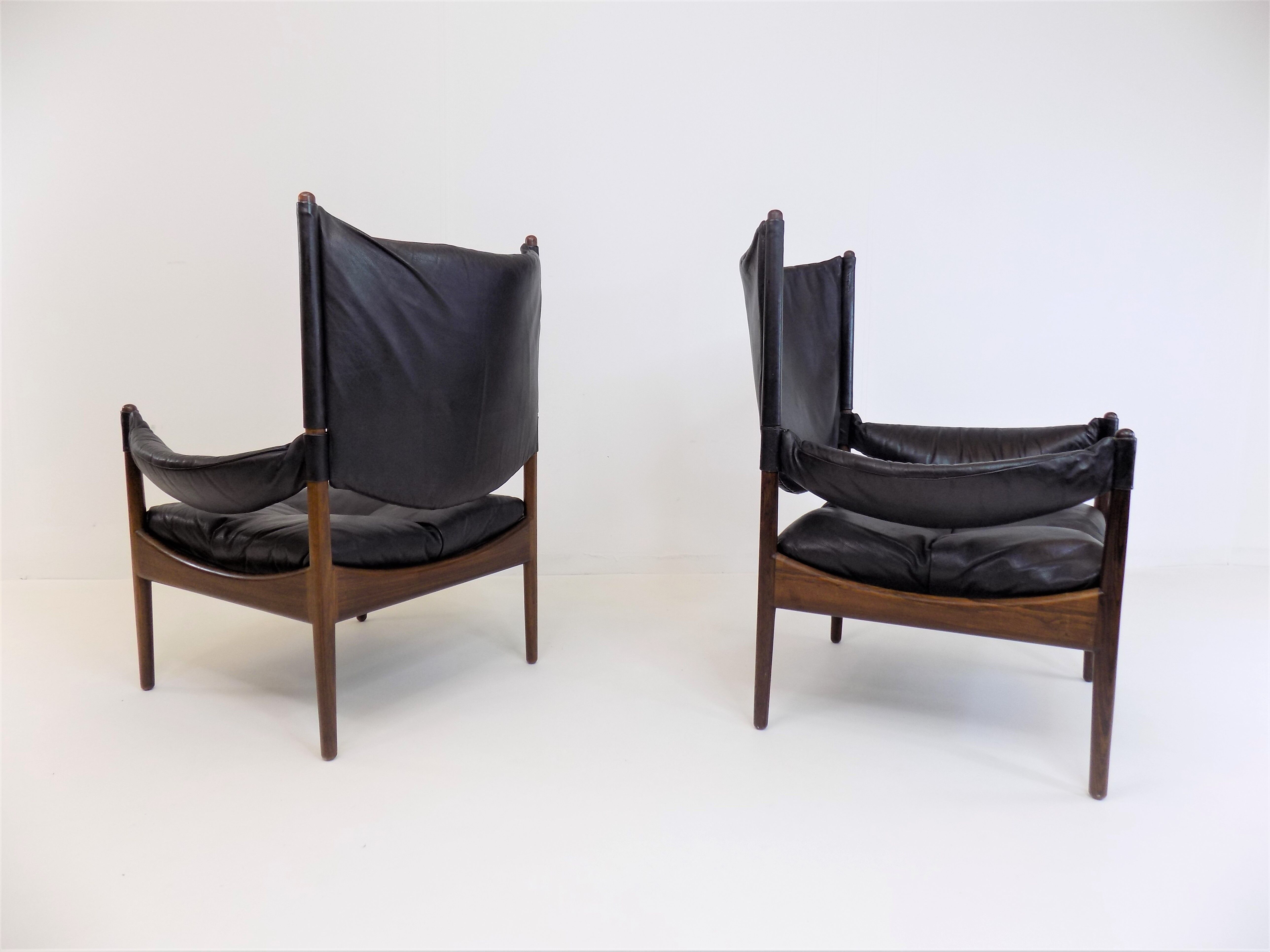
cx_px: 635
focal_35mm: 23
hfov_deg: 73.9
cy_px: 476
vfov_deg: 58.9
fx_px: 844
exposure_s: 1/30
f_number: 3.1
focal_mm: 4
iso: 80
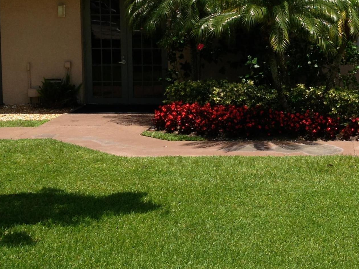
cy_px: 60
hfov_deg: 25.3
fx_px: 778
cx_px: 309
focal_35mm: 75
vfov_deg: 19.5
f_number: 2.4
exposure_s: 1/1466
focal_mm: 4.13
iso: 50
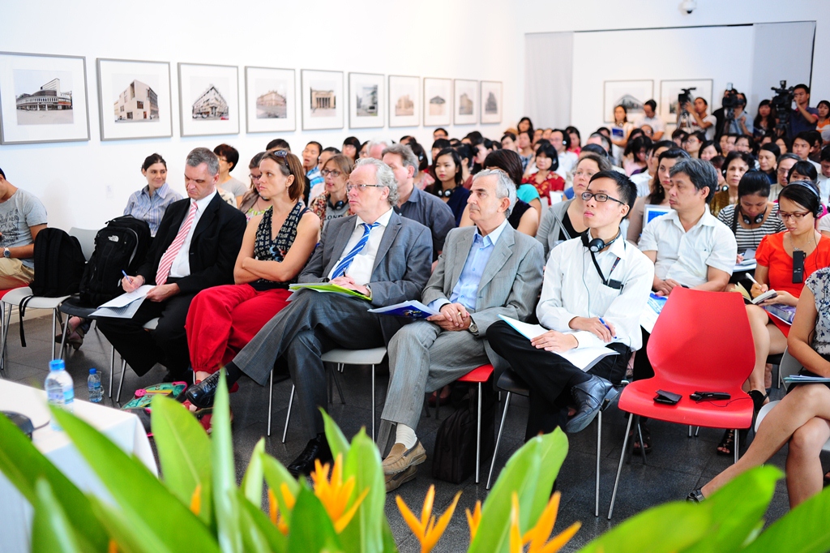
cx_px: 415
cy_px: 276
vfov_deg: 37.8
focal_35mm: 35
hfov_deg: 54.4
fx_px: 807
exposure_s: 1/125
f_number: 2.8
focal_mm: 35
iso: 1600
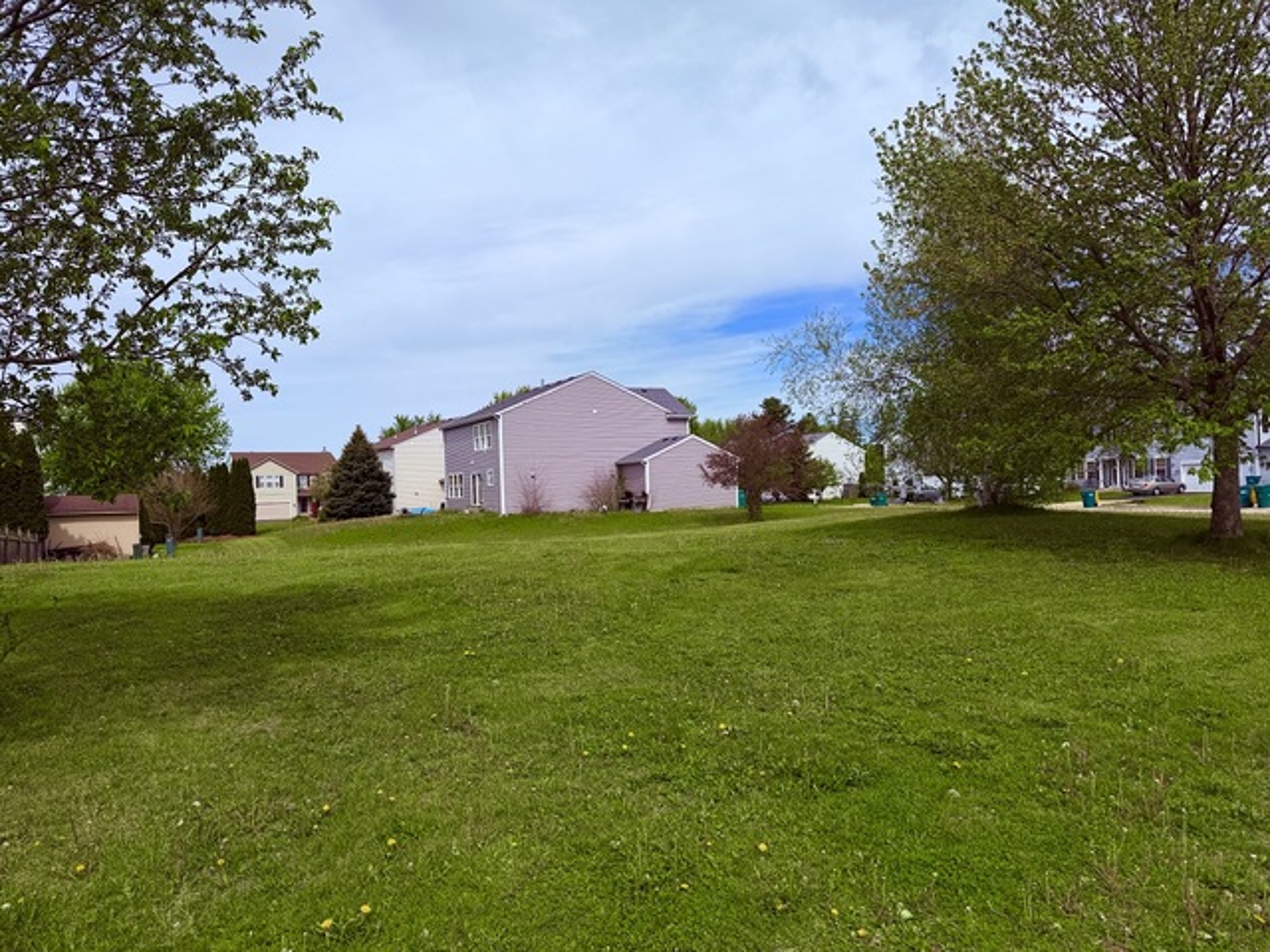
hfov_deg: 71.6
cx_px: 635
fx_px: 881
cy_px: 476
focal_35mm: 24
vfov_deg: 56.8
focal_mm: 6.76
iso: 80
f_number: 1.78
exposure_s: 1/7353
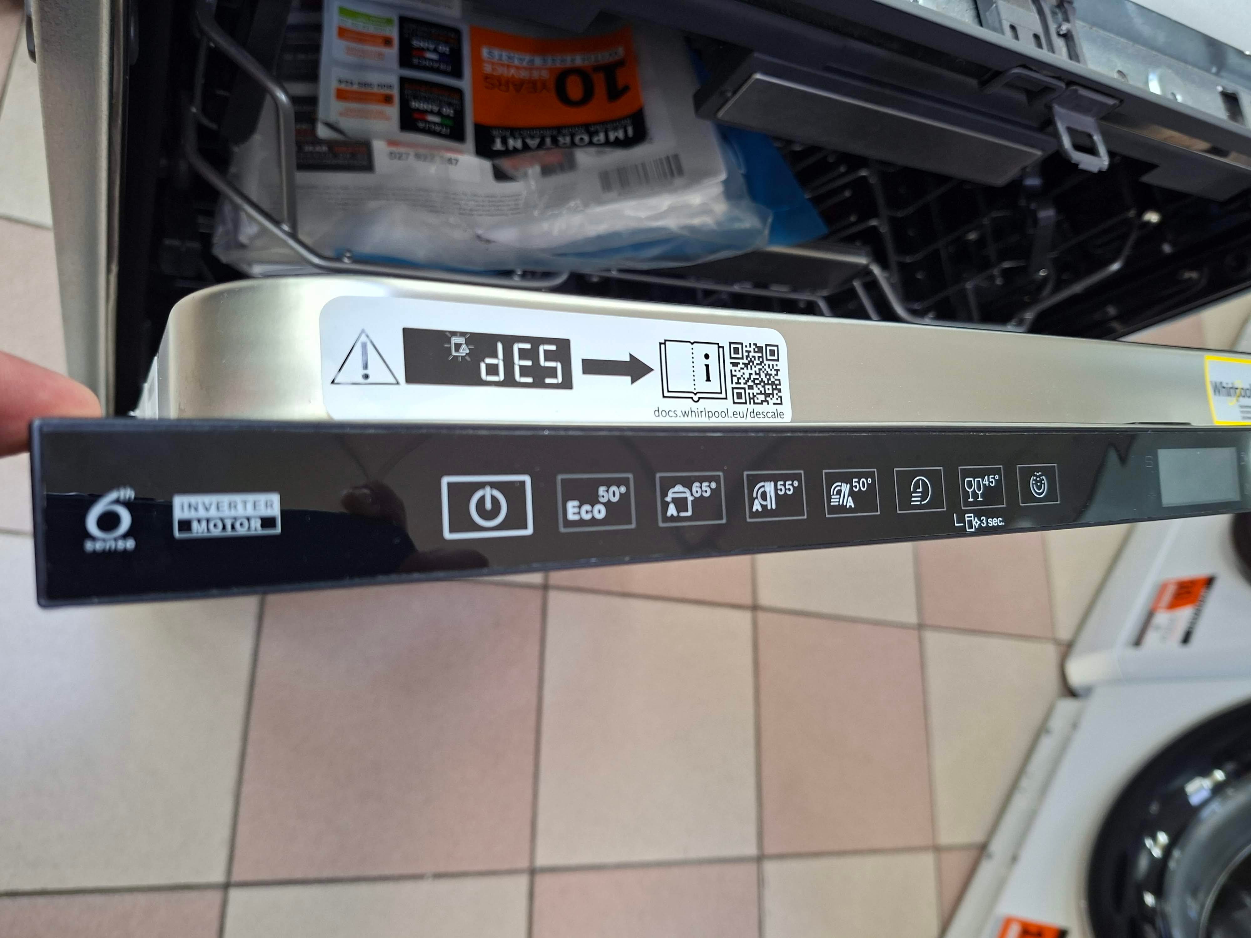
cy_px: 469
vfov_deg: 58.9
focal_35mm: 23
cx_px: 626
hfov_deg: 73.9
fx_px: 831
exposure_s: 1/50
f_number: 1.8
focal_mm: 5.54
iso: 160
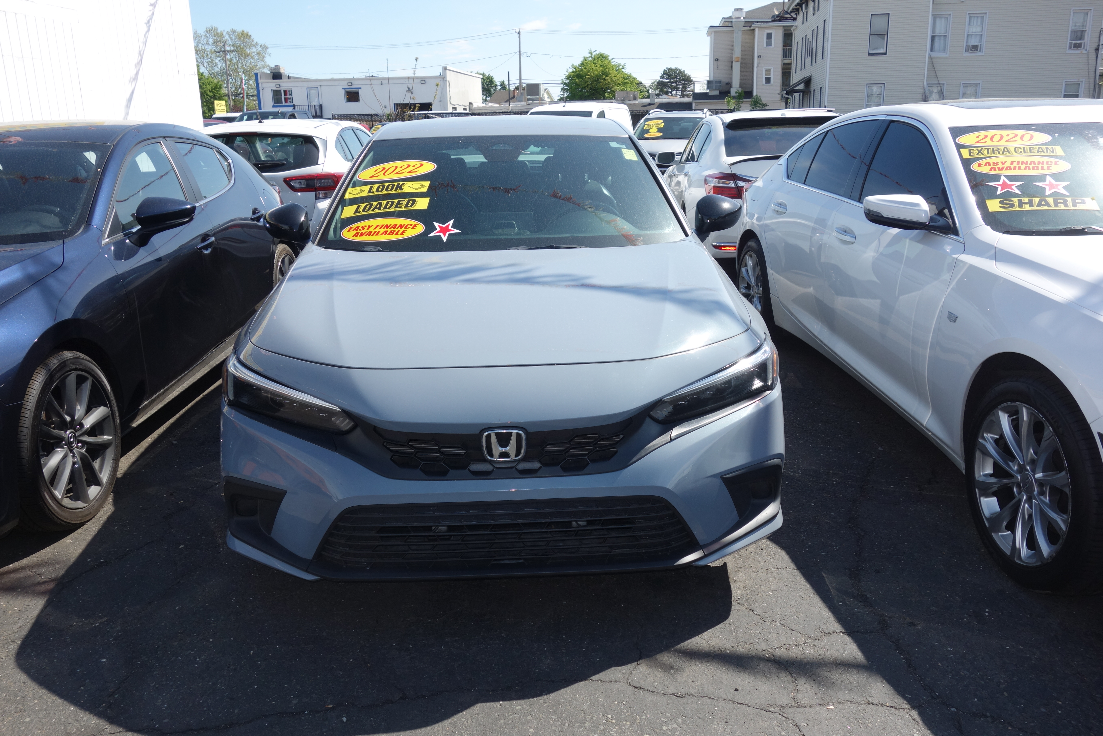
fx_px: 858
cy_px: 368
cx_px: 552
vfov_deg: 46.4
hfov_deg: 65.5
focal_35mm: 28
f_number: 5.6
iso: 125
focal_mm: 10.4
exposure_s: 1/320
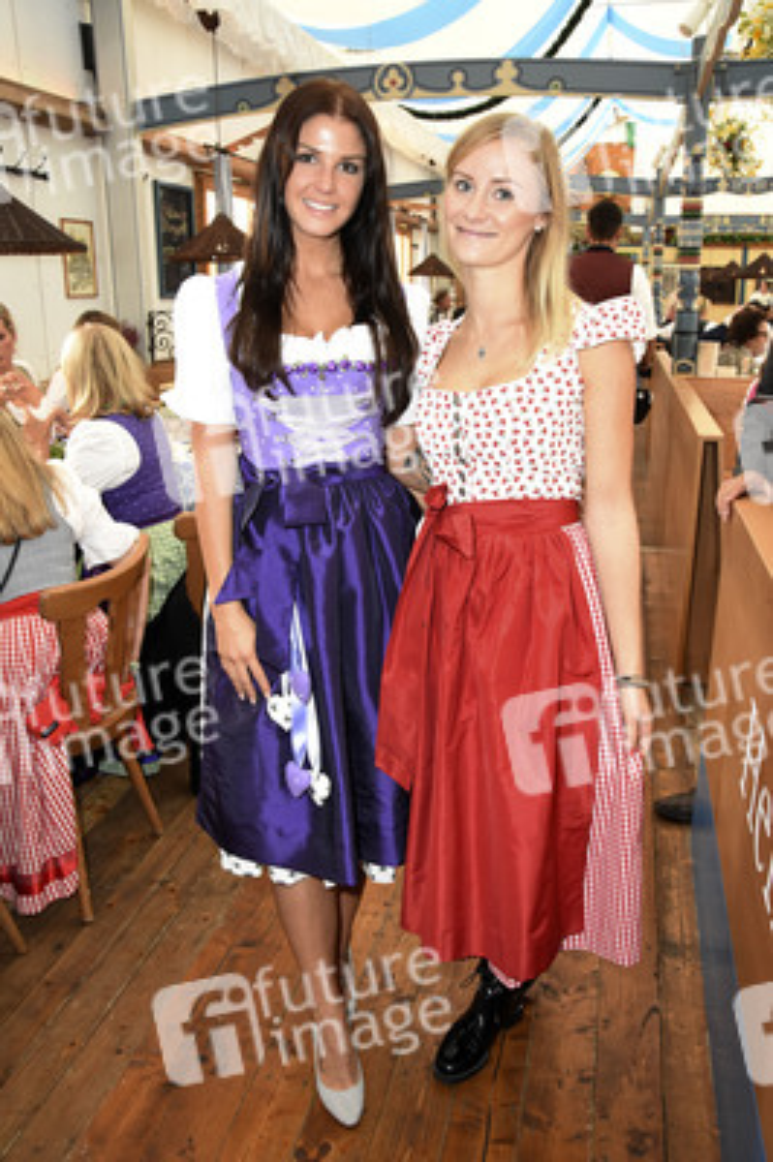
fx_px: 871
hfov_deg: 47.9
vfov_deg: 67.4
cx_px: 386
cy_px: 581
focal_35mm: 27
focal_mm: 18
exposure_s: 1/160
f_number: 5
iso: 1600
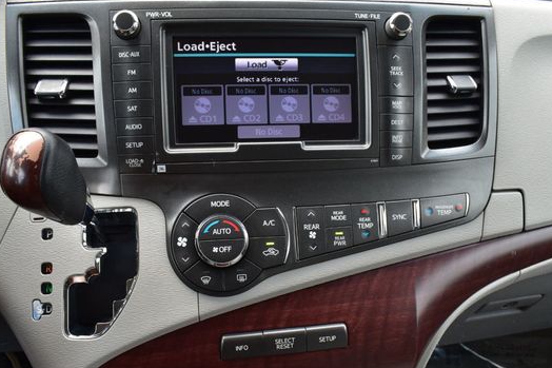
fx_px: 506
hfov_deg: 57.2
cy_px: 214
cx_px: 277
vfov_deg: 39.8
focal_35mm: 33
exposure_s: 1/30
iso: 400
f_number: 7.1
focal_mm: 18
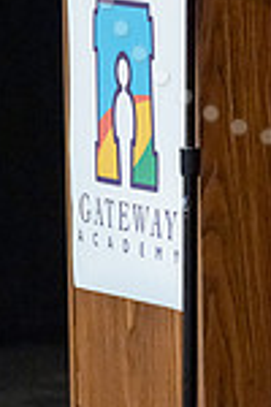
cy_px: -106
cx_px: 331
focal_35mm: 602
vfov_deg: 3.4
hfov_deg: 2.3
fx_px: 6797
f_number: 4
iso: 20000
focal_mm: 200
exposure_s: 1/1000
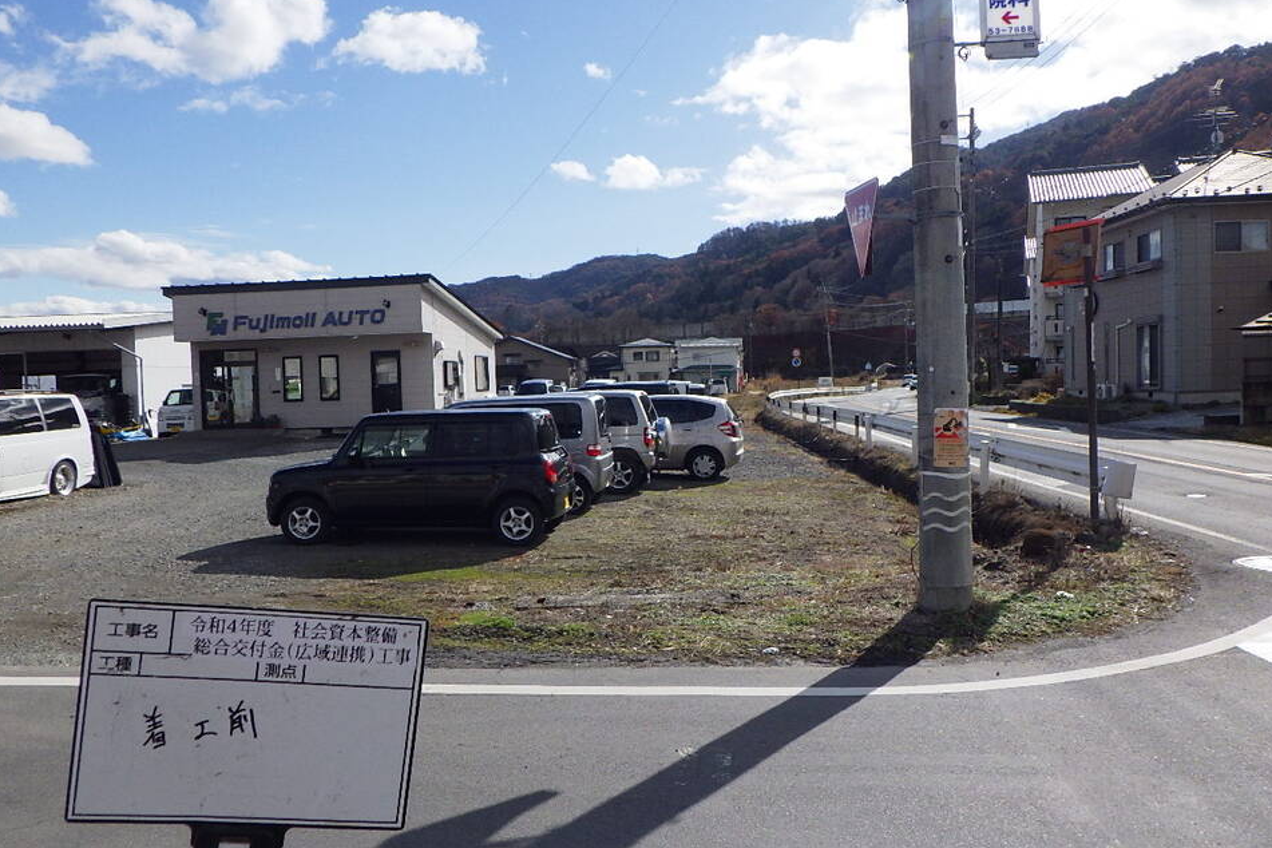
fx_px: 1060
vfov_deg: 43.6
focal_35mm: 30
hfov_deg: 61.9
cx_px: 650
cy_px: 431
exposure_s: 1/2500
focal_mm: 5
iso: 250
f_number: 4.2
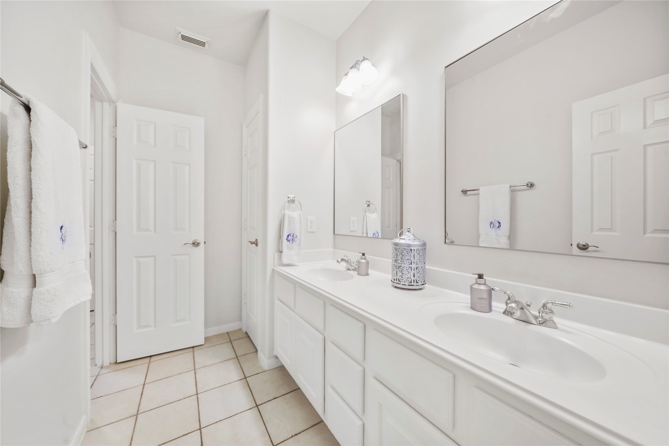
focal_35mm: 12
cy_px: 223
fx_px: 223
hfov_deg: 112.6
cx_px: 334
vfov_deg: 90.0
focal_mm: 12
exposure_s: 1/30
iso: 1600
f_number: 8
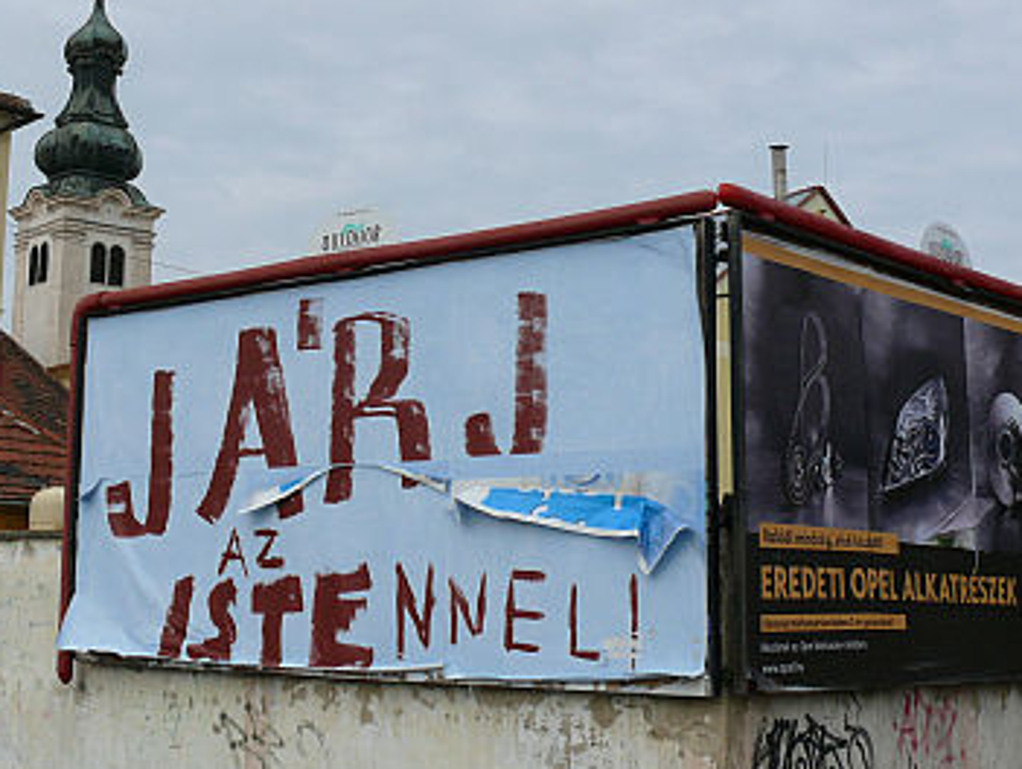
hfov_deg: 32.6
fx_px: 1744
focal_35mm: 59
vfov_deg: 24.8
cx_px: 428
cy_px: 297
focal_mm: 8.7
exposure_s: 1/500
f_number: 6.3
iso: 100
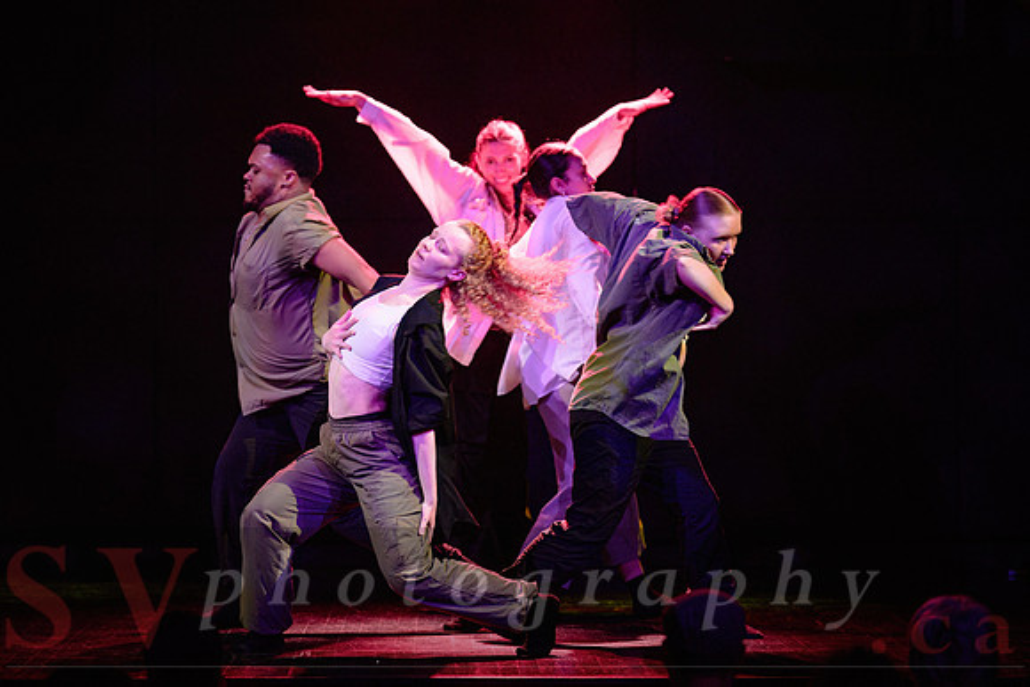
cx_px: 457
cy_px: 379
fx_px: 4824
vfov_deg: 8.1
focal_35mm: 169
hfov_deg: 12.2
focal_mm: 150
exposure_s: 1/250
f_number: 2.8
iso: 1600
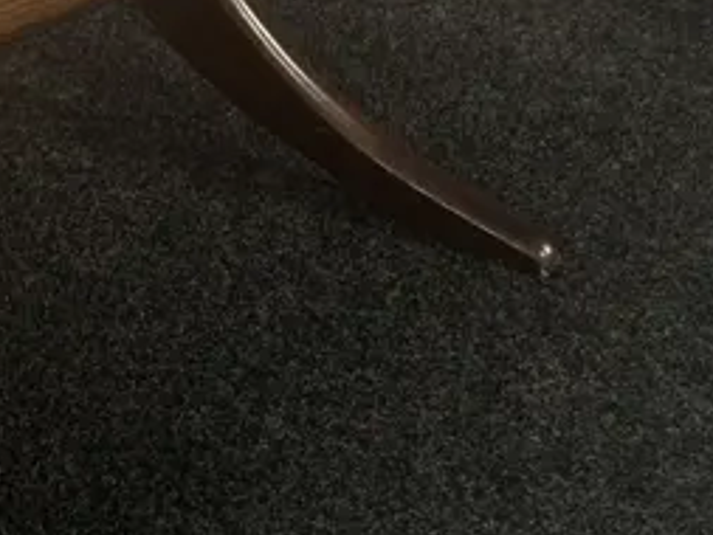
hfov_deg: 18.0
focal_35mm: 97
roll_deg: -1.7
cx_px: -361
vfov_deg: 13.6
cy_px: -439
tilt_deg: -26.3
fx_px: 1999
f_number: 1.78
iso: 160
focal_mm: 6.86
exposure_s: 1/50
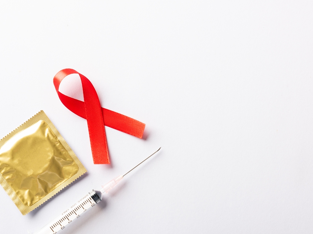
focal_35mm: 118
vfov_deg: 12.6
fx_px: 1067
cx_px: 159
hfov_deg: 16.7
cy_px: 127
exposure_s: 1/160
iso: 200
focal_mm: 98
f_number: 13
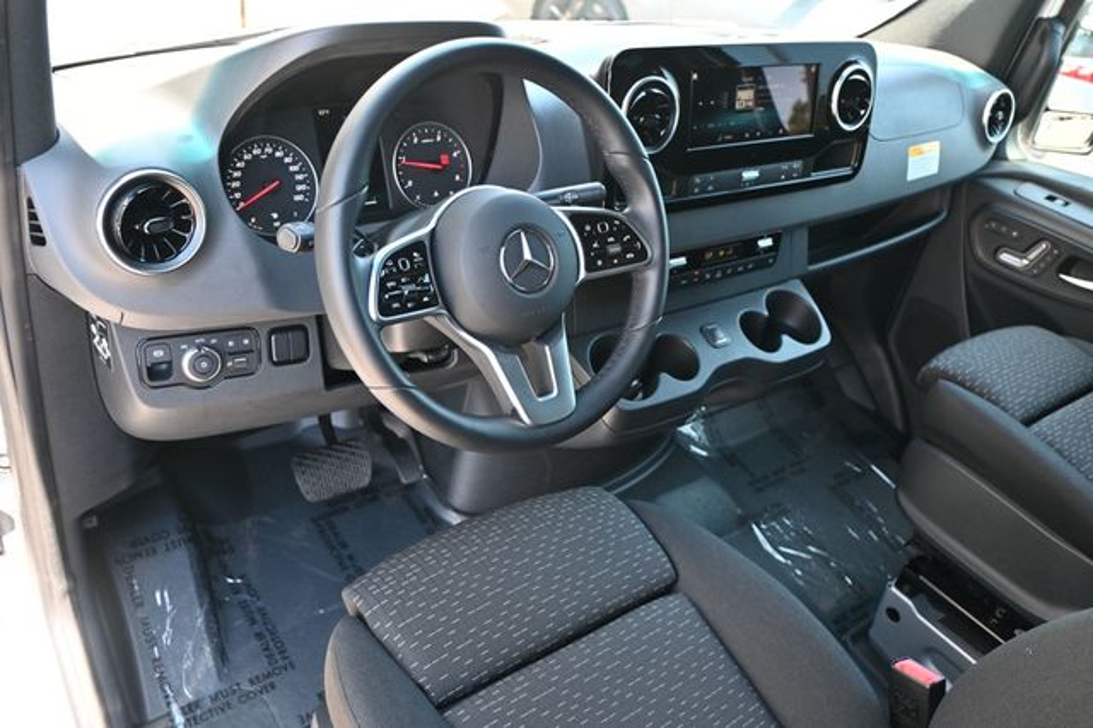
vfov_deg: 42.6
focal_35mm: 31
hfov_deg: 60.7
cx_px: 546
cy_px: 364
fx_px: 933
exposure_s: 1/125
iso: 560
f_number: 3.8
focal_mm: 20.5
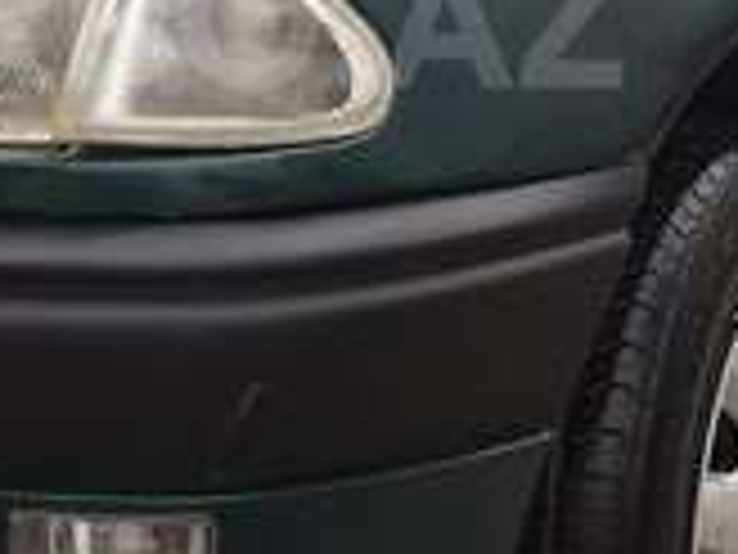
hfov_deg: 16.7
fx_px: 2494
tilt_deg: -1.3
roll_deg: -1.3
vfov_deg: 12.5
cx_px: 162
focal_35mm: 117
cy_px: 20
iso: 32
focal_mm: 4.15
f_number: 2.2
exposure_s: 1/100
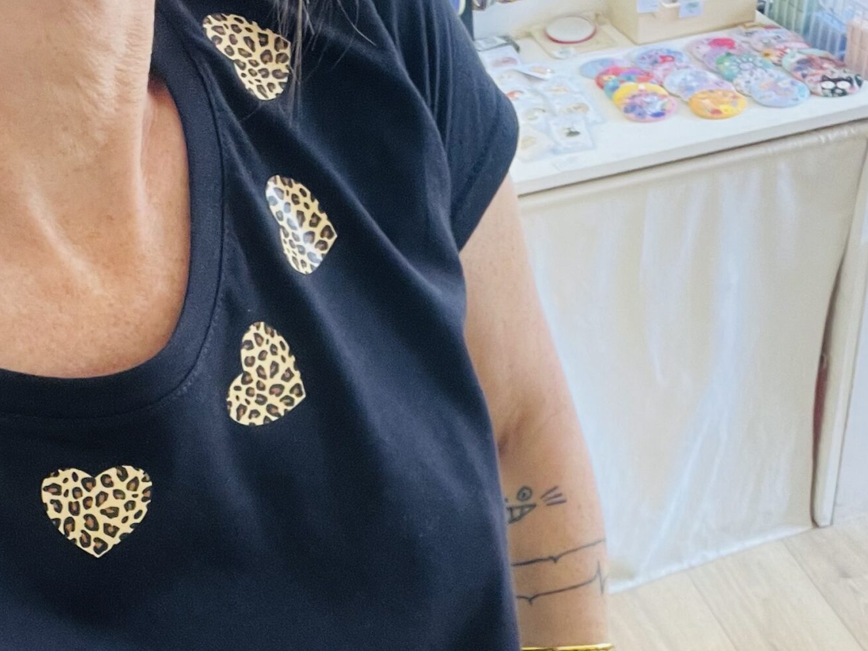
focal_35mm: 58
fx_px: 1454
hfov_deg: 33.0
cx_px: 318
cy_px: 585
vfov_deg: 24.5
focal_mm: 2.71
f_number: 2.2
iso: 250
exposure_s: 1/33
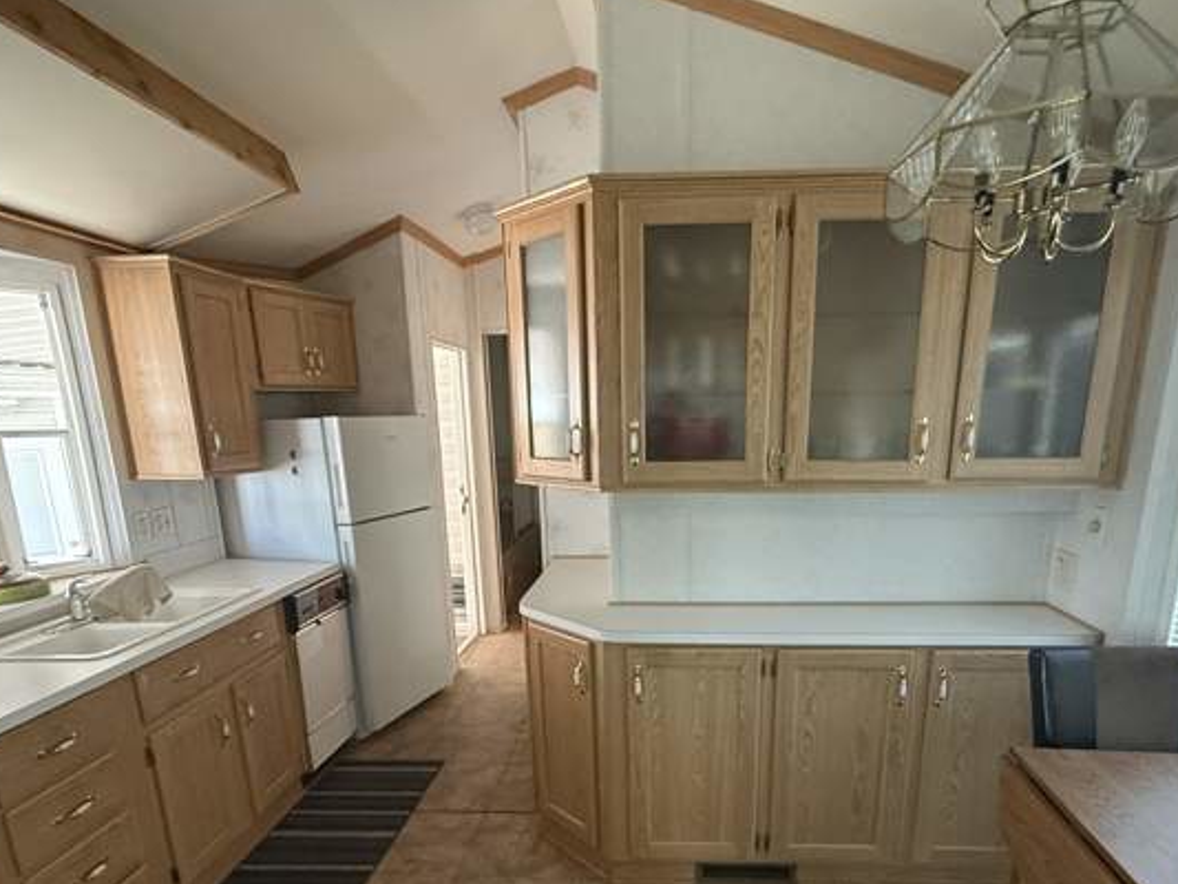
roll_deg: +1.6
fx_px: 715
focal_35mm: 21
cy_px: 603
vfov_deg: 61.6
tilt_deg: -12.3
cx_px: 639
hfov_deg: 78.8
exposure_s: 1/60
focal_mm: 2.22
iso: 500
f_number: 2.2
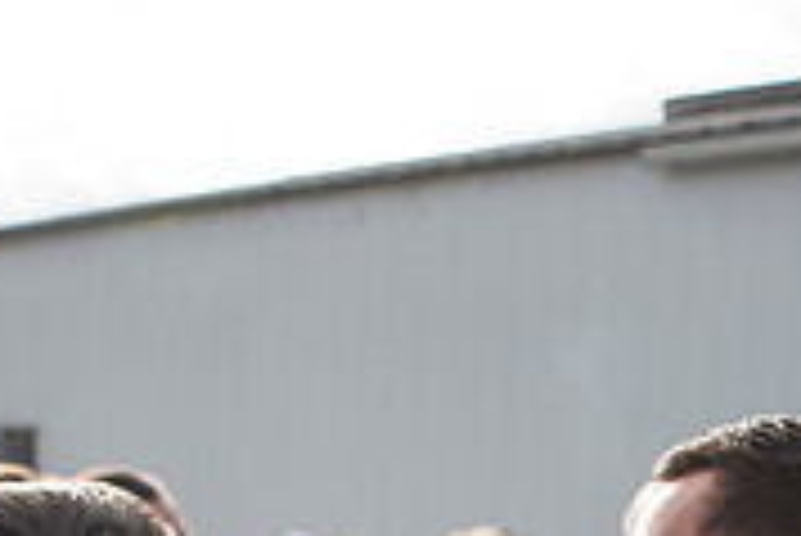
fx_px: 1737
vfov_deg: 15.8
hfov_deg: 25.4
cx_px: 662
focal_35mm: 78
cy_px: 849
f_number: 2.8
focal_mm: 24
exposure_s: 1/2000
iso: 250
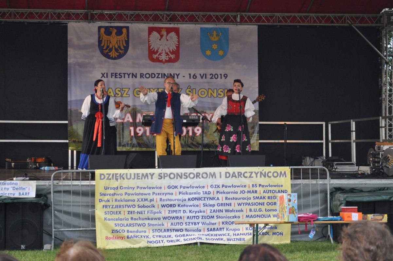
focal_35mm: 82
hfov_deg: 24.7
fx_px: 899
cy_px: 130
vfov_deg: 16.5
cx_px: 196
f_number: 5.6
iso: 500
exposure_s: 1/125
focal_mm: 55
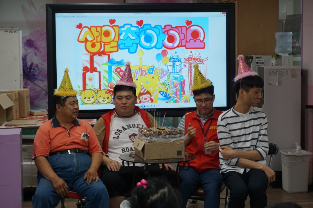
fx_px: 652
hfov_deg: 27.0
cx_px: 156
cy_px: 104
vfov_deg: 18.2
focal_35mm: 75
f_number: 5.6
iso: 800
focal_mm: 50
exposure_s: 1/160
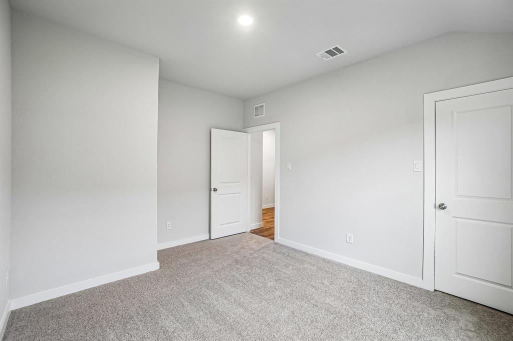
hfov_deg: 100.4
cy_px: 170
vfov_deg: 77.3
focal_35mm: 15
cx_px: 256
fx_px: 214
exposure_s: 1/8
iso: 400
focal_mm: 10
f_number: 8
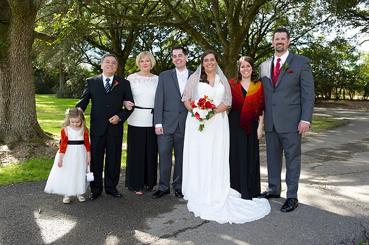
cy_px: 122
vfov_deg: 38.8
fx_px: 348
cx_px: 184
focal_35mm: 34
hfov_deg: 55.8
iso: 320
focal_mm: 34
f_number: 5.6
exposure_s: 1/160
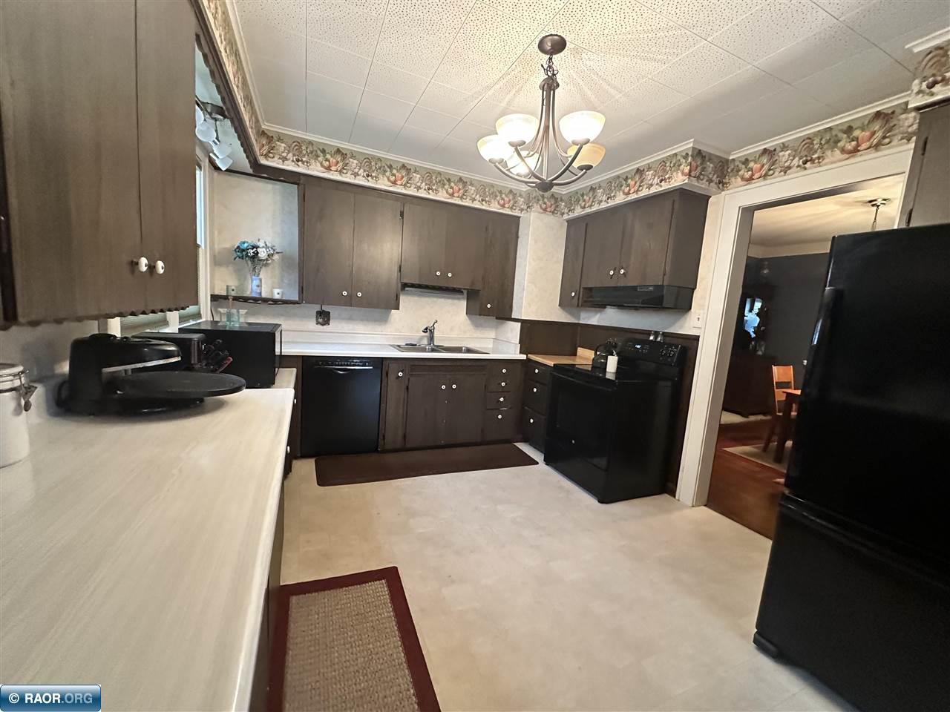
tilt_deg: -7.3
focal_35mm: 14
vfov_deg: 85.7
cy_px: 356
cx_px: 475
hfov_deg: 102.1
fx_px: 384
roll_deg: -4.5
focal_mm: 2.22
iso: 800
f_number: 2.2
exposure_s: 1/60
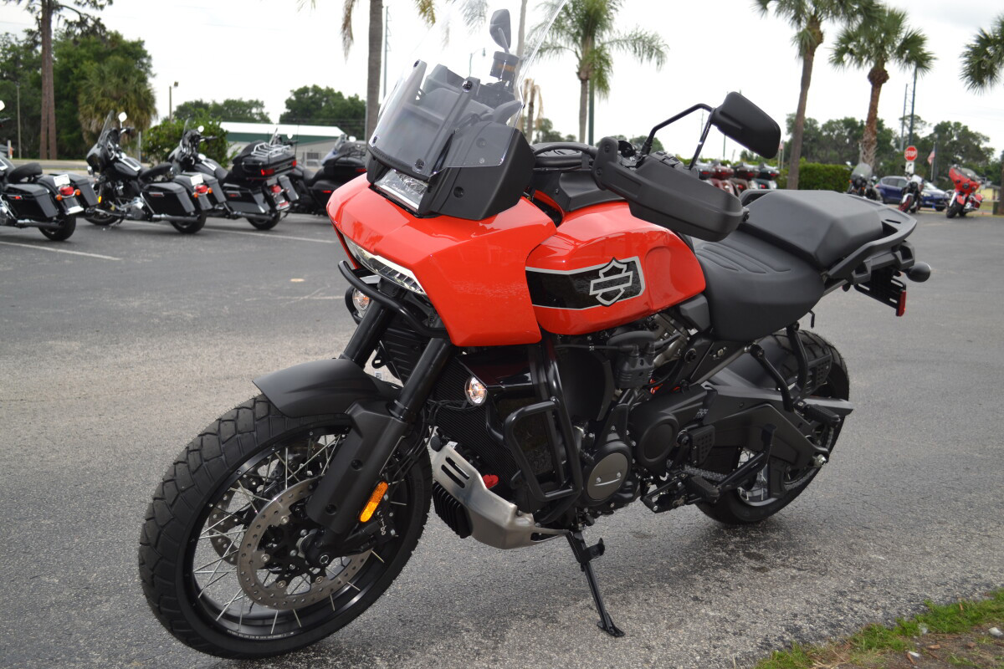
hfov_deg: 53.1
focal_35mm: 36
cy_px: 334
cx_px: 502
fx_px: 1004
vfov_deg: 36.9
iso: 100
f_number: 4
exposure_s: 1/160
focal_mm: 24
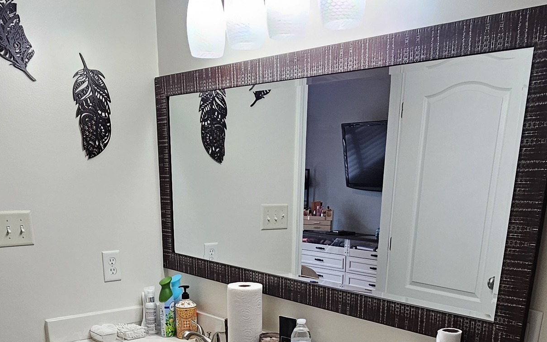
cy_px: 355
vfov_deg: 32.8
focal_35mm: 35
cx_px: 286
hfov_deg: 55.3
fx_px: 522
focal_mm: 2.2
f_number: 2.2
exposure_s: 1/60
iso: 125
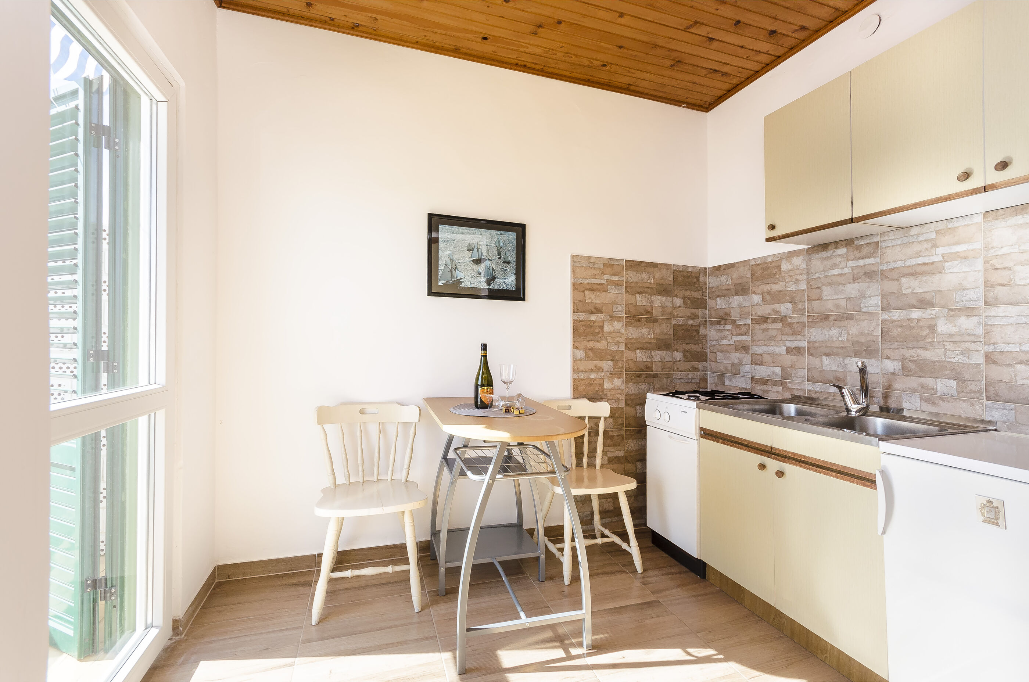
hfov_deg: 100.5
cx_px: 514
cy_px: 341
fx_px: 428
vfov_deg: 77.1
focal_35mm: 15
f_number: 8
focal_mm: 10
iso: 250
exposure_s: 1/125
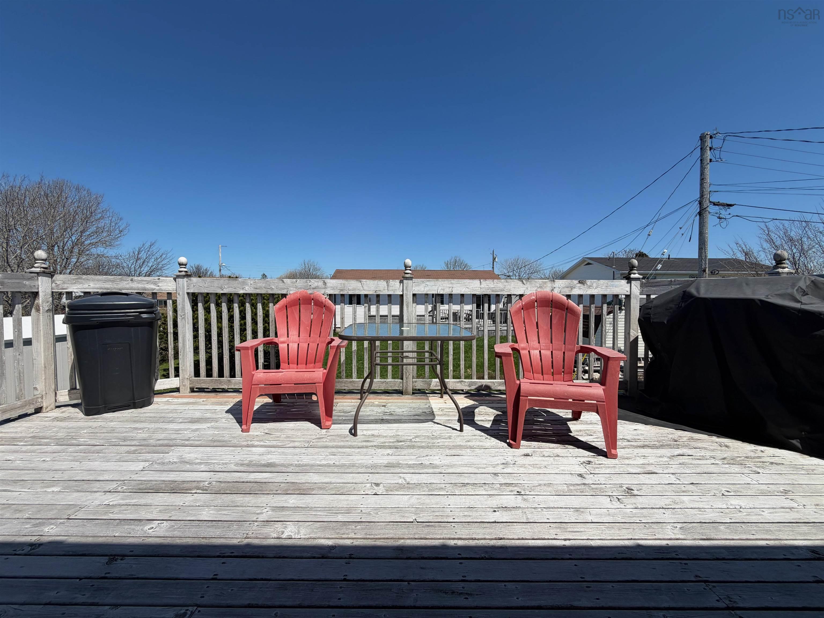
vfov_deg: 85.7
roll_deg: +0.2
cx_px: 412
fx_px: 333
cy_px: 309
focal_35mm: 14
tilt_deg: -2.4
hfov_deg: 102.1
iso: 20
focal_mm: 2.22
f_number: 2.2
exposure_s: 1/1235
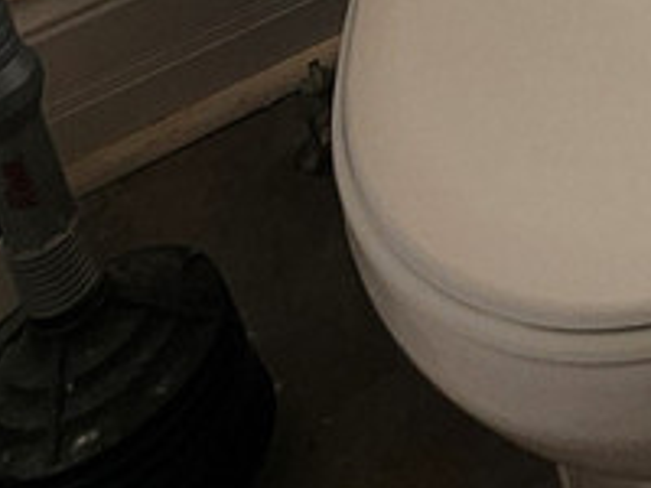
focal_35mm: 100
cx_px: 1536
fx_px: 1881
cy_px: -1126
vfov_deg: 9.7
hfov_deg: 14.0
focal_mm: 2.2
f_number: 2.2
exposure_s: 1/60
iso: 50
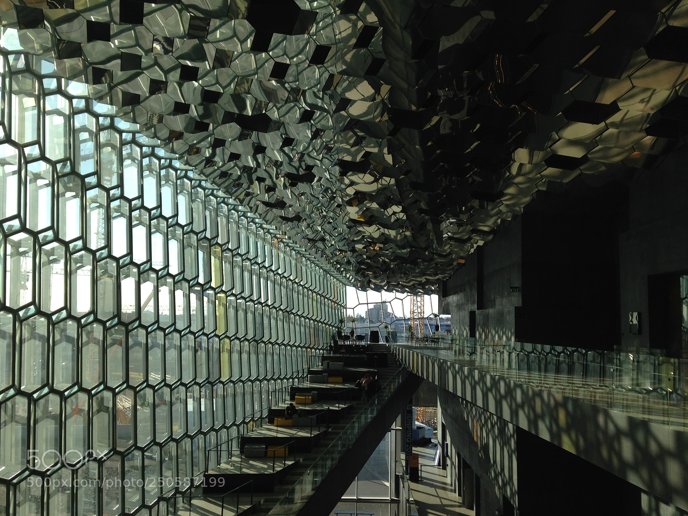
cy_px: 258
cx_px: 344
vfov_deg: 42.9
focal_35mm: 33
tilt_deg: +3.7
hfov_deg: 55.4
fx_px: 656
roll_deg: +0.6
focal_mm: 4.12
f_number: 2.4
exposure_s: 1/645
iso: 50
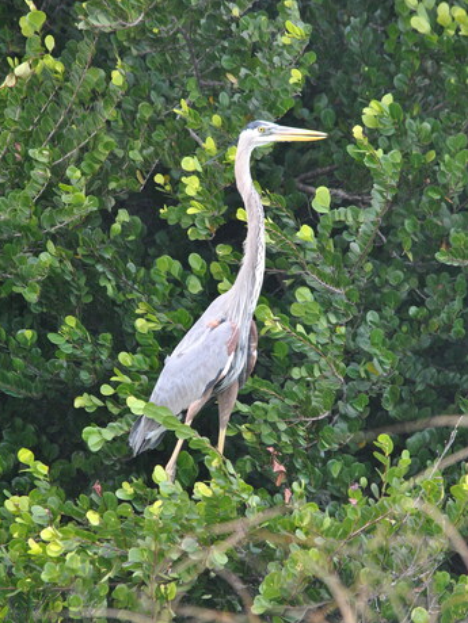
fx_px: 4416
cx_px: 235
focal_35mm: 245
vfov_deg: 8.1
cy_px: 351
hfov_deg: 6.1
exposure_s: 1/500
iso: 1000
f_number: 4.8
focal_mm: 150
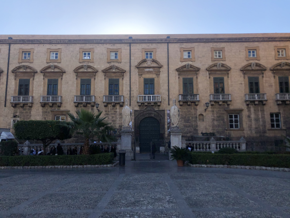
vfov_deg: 49.7
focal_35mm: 28
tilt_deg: +7.9
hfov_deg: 63.4
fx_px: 235
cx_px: 145
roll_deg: +1.5
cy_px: 109
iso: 20
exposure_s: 1/3205
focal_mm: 4
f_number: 1.8
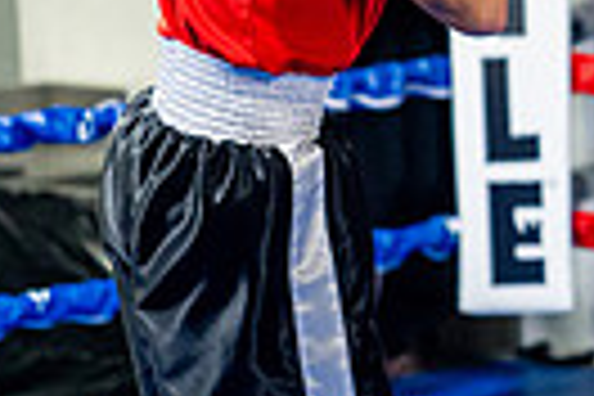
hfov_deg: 8.2
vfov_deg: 5.6
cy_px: 128
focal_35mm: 244
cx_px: 949
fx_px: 4026
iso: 4000
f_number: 2
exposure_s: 1/800
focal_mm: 50
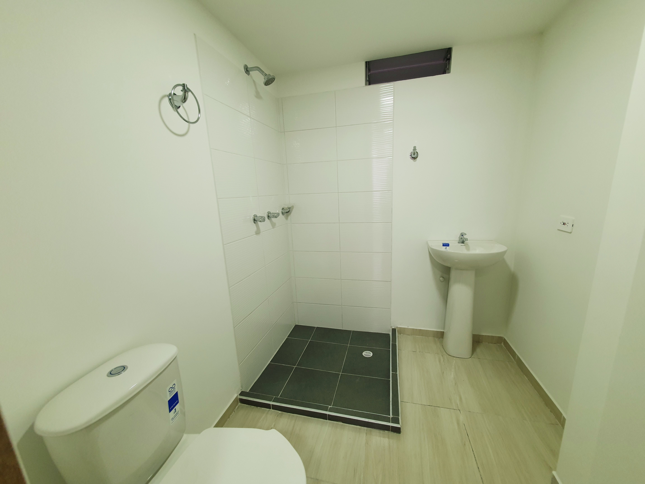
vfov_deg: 89.9
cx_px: 322
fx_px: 242
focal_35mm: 13
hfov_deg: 106.2
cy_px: 242
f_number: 2.2
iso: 80
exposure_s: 1/60.2
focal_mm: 1.8
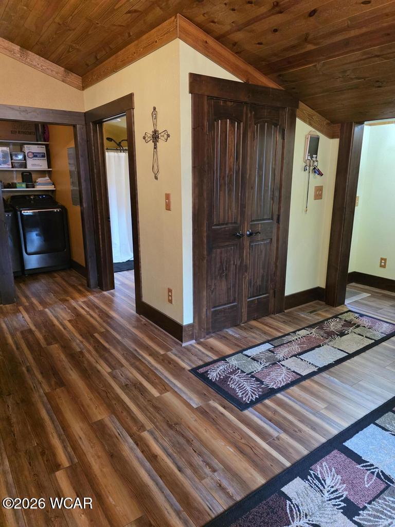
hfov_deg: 58.9
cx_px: 198
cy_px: 264
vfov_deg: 73.9
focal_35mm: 23
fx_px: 350
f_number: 1.7
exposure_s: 1/120
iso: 1250
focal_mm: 6.3
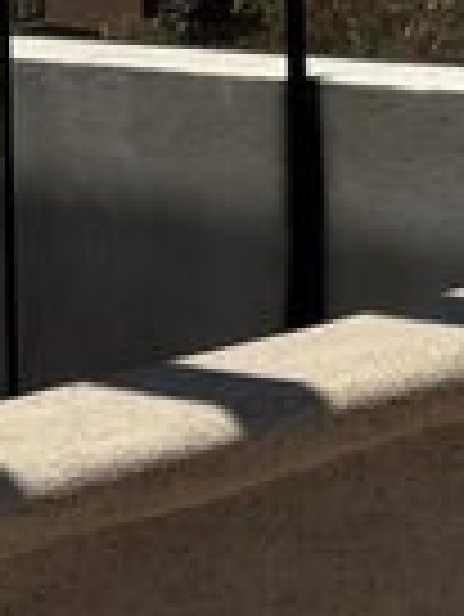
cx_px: 1342
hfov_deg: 7.4
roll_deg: +3.1
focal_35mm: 179
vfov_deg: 10.3
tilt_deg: +2.2
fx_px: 3194
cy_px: -526
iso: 80
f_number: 1.78
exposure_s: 1/10417
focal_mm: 6.76
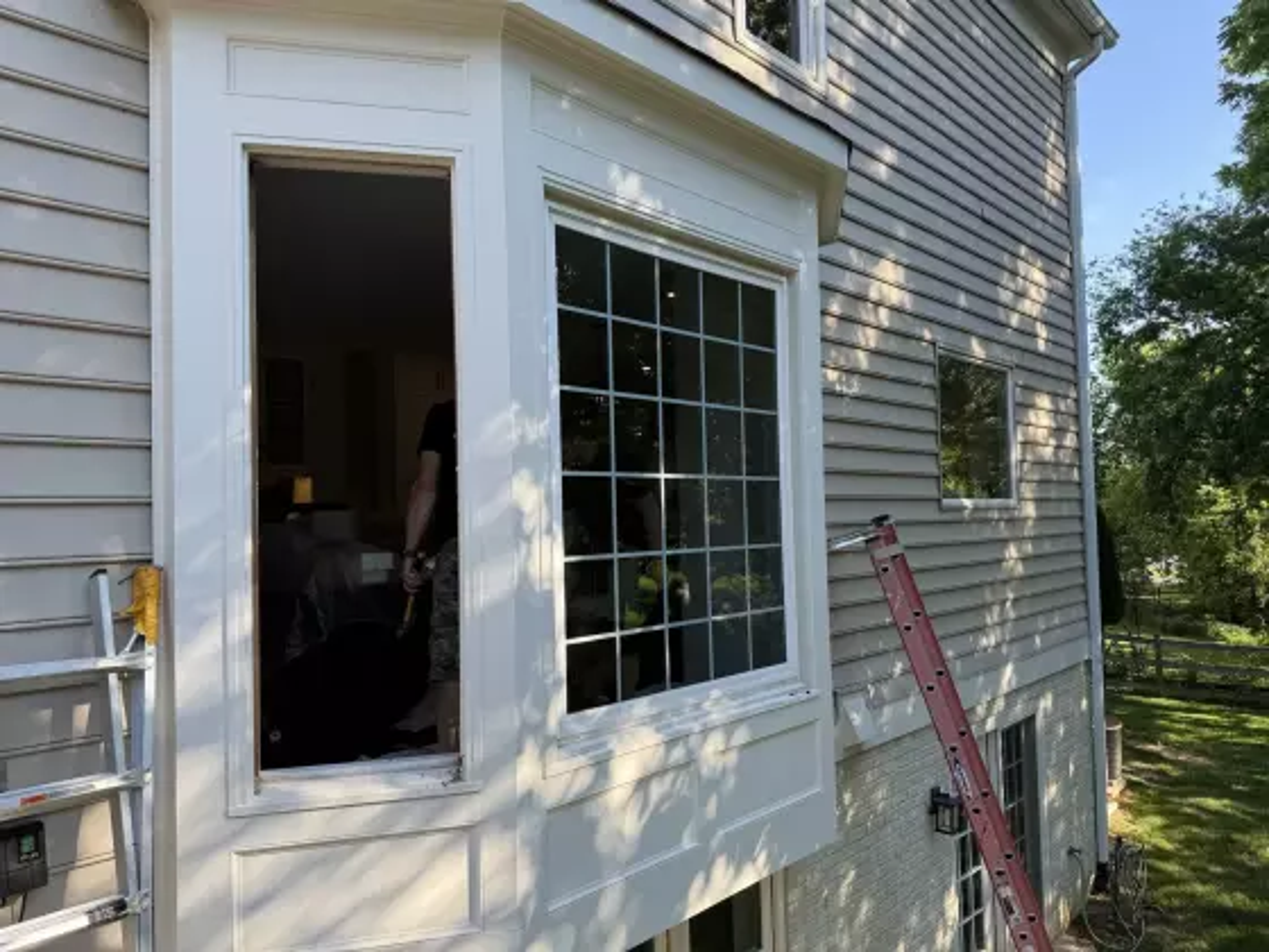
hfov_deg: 71.6
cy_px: 476
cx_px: 634
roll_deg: +1.1
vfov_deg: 56.8
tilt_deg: +2.1
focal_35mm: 24
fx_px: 880
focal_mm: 6.76
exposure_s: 1/689
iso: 80
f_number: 1.78
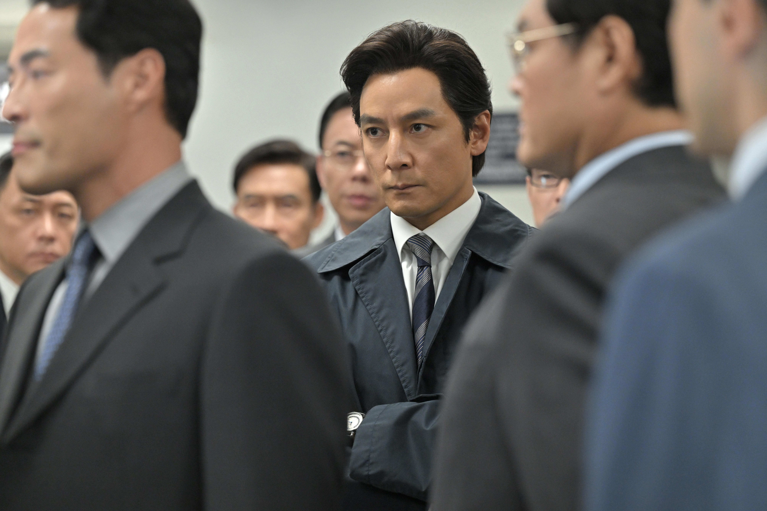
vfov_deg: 9.5
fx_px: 3089
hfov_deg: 14.2
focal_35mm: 145
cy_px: 256
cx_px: 384
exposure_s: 1/200
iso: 3200
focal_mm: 145
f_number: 3.5
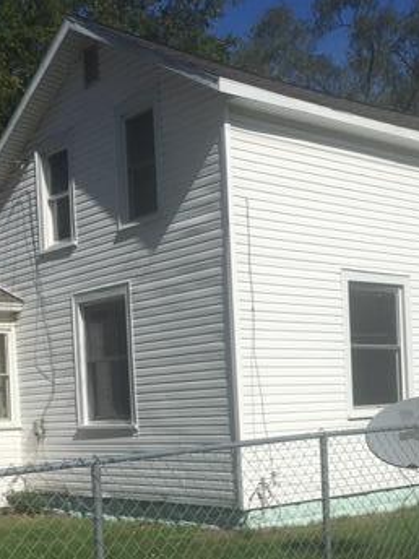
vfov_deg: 35.1
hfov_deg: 27.0
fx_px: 872
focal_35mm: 54
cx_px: 244
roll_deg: +2.0
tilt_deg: +0.9
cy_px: 388
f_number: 2.2
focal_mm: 4.15
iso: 25
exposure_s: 1/5128
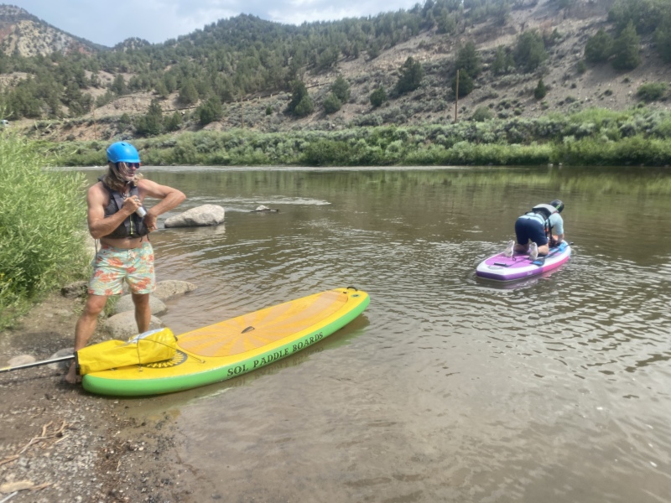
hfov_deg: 67.3
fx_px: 504
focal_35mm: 26
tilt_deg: -9.6
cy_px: 252
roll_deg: -0.7
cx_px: 336
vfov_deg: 53.1
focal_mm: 4.25
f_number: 1.8
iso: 32
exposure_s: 1/1701
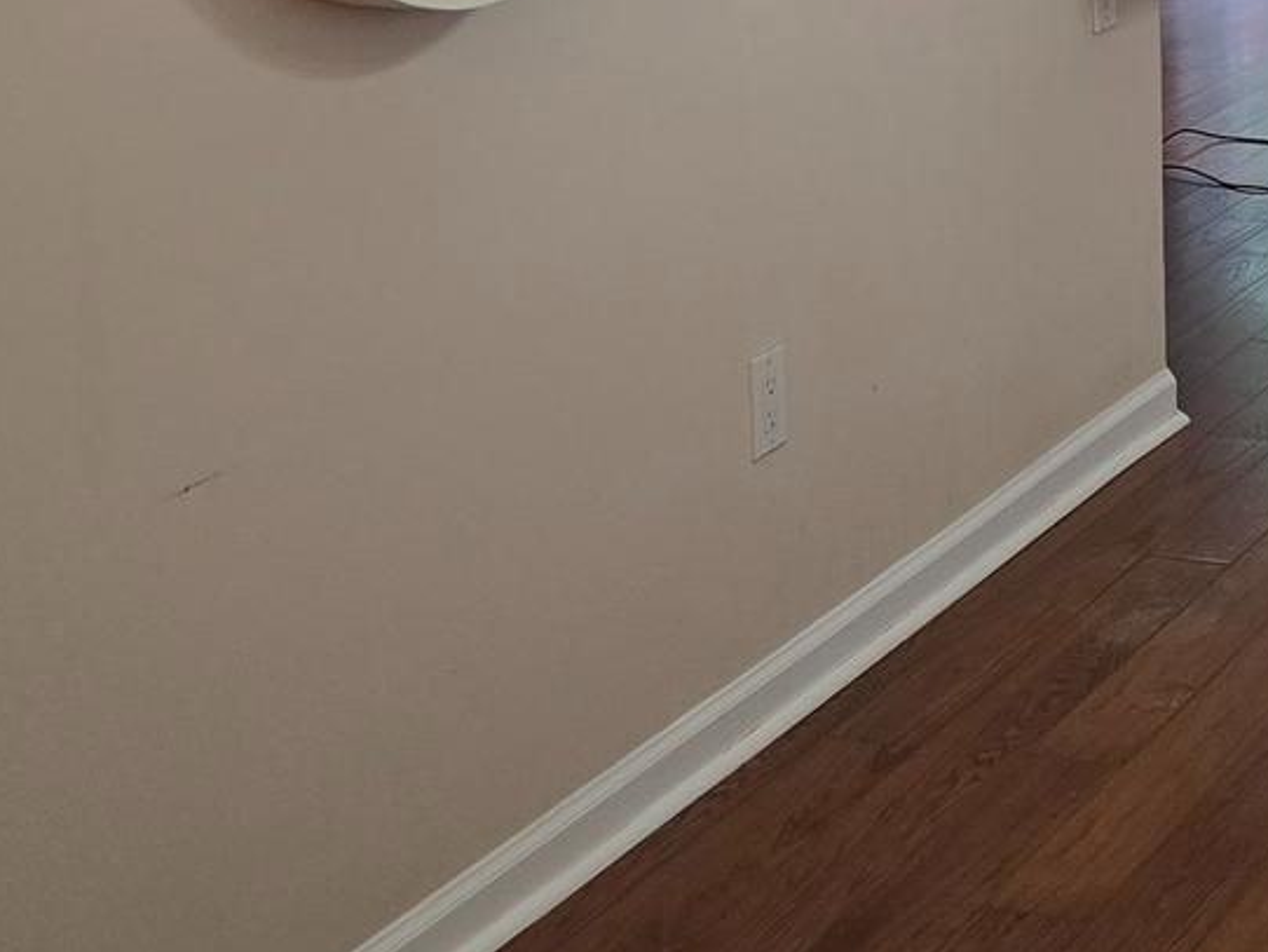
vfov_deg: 15.8
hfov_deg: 21.8
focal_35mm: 87
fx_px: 3188
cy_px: -413
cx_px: 1226
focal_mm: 6.3
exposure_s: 1/120
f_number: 1.7
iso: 400
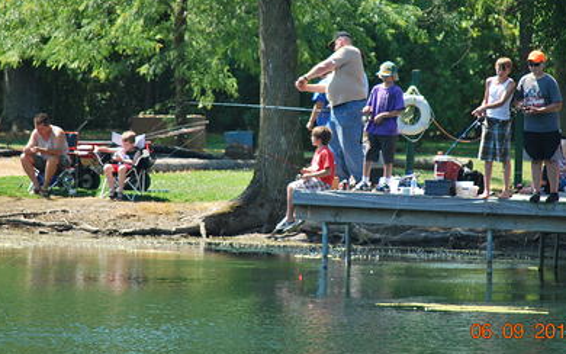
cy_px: 137
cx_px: 300
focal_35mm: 554
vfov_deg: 2.4
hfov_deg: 3.8
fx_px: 8548
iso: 400
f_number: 5.6
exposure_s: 1/500
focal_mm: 300
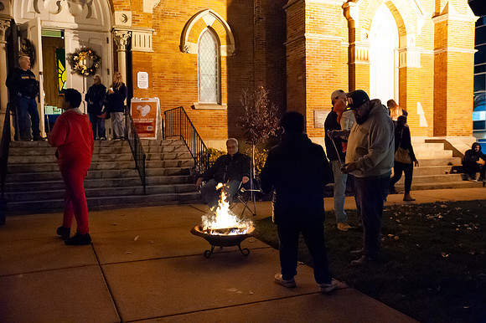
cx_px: 243
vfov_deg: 37.8
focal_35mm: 35
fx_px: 472
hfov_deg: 54.5
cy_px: 162
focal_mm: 35
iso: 6400
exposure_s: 1/125
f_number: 2.8
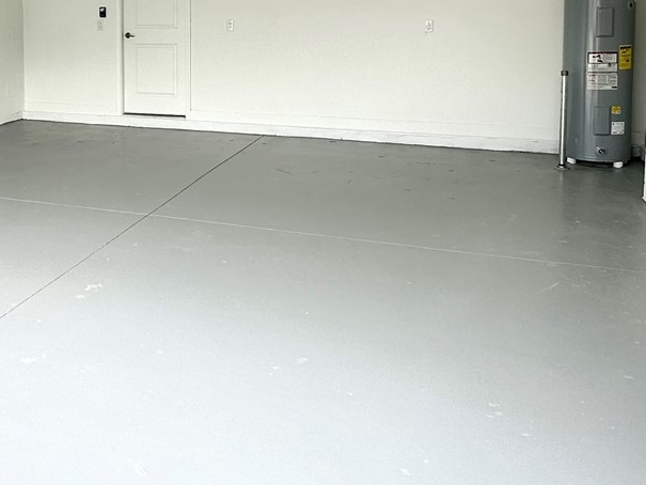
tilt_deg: -5.5
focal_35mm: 37
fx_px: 691
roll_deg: +0.9
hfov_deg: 48.3
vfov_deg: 36.9
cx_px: 167
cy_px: 74
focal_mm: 2.22
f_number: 2.2
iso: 40
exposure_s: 1/289
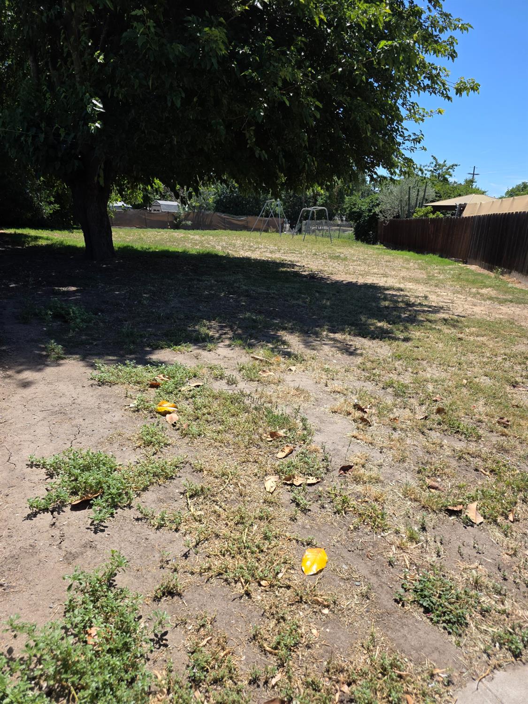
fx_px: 468
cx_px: 264
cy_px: 352
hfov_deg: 58.9
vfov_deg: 73.9
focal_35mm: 23
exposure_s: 1/4237
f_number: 1.7
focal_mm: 6.3
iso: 80
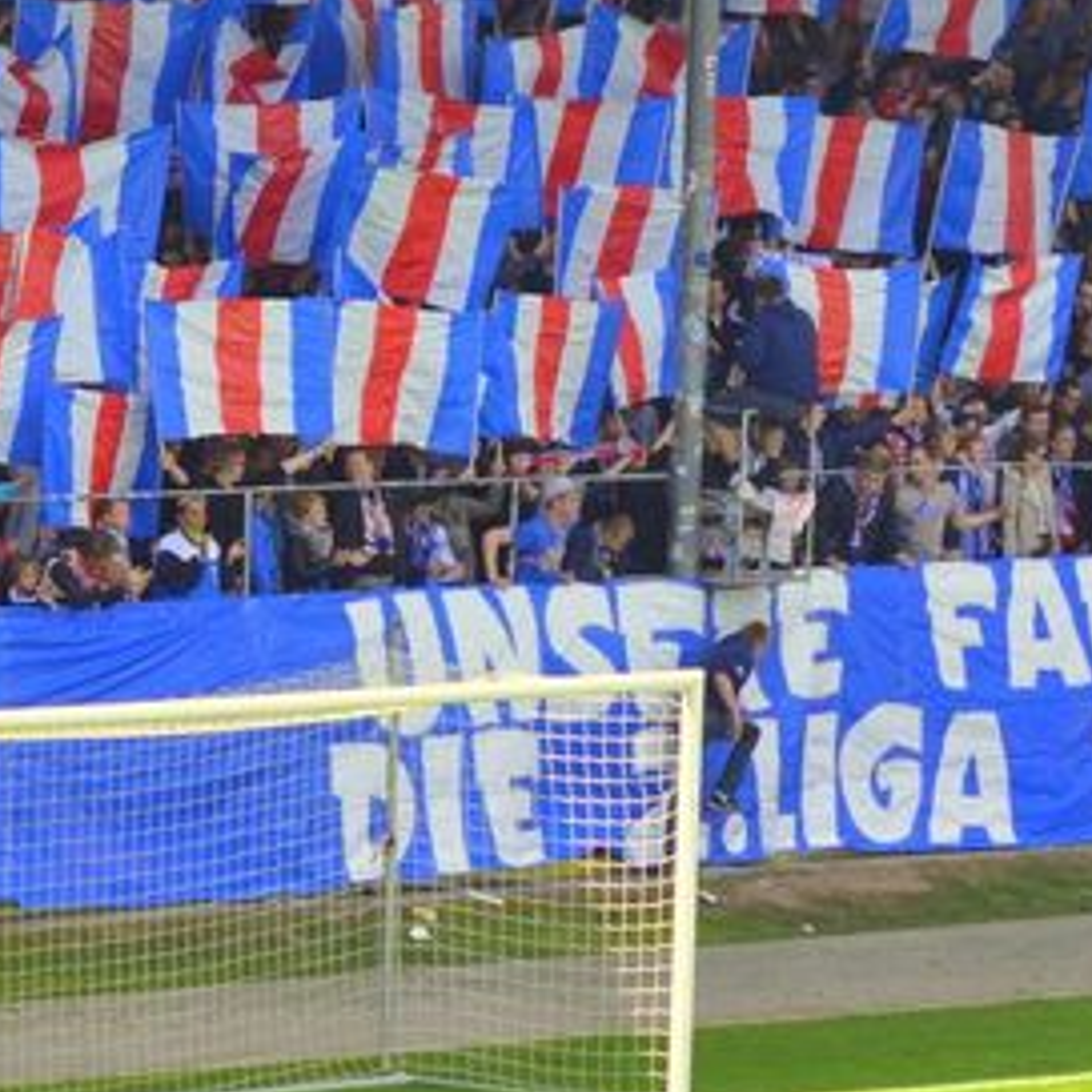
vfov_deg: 6.6
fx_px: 9529
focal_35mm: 267
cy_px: 401
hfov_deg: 6.6
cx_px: 586
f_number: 4.5
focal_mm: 100
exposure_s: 1/1250
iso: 400
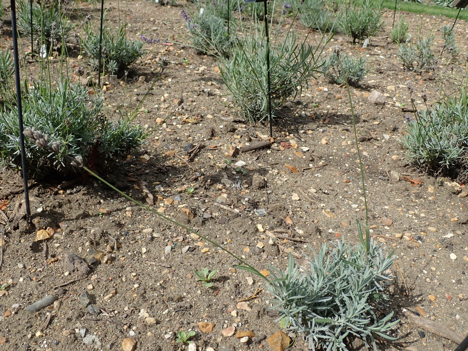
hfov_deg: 60.0
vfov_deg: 46.8
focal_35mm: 30
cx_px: 234
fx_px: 406
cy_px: 176
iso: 100
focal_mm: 5.5
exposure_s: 1/125
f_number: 9
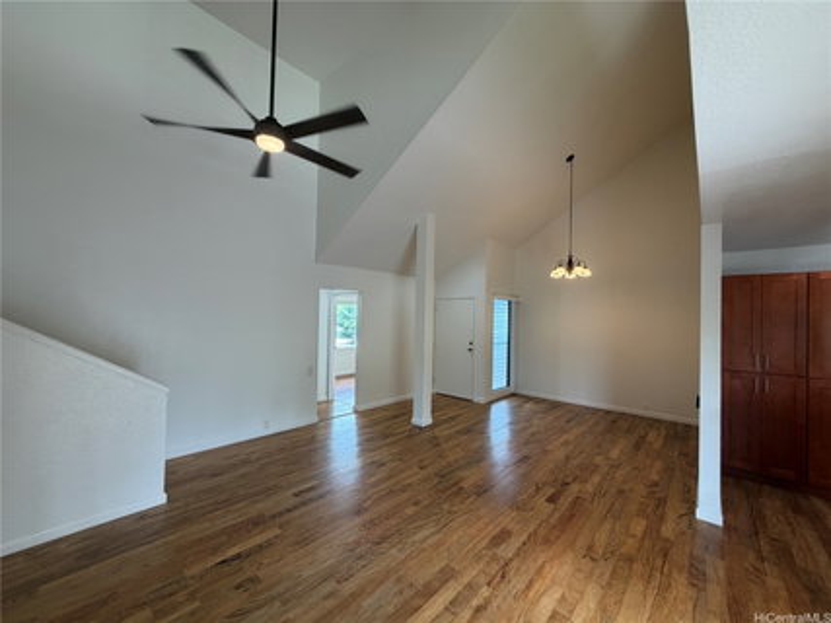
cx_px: 416
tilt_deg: +0.7
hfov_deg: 102.1
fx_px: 336
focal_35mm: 14
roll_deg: -0.9
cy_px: 312
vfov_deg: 85.6
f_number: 2.2
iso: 160
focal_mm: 2.22
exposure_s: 1/120
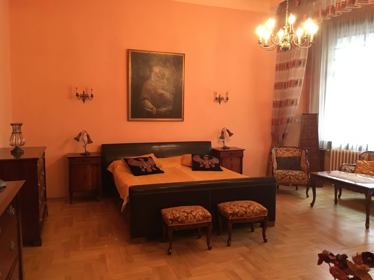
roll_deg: -1.3
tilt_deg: -4.8
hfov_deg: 61.7
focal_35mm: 29
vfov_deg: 48.2
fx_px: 313
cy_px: 140
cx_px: 187
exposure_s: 1/17
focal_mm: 4.15
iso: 320
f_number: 2.2
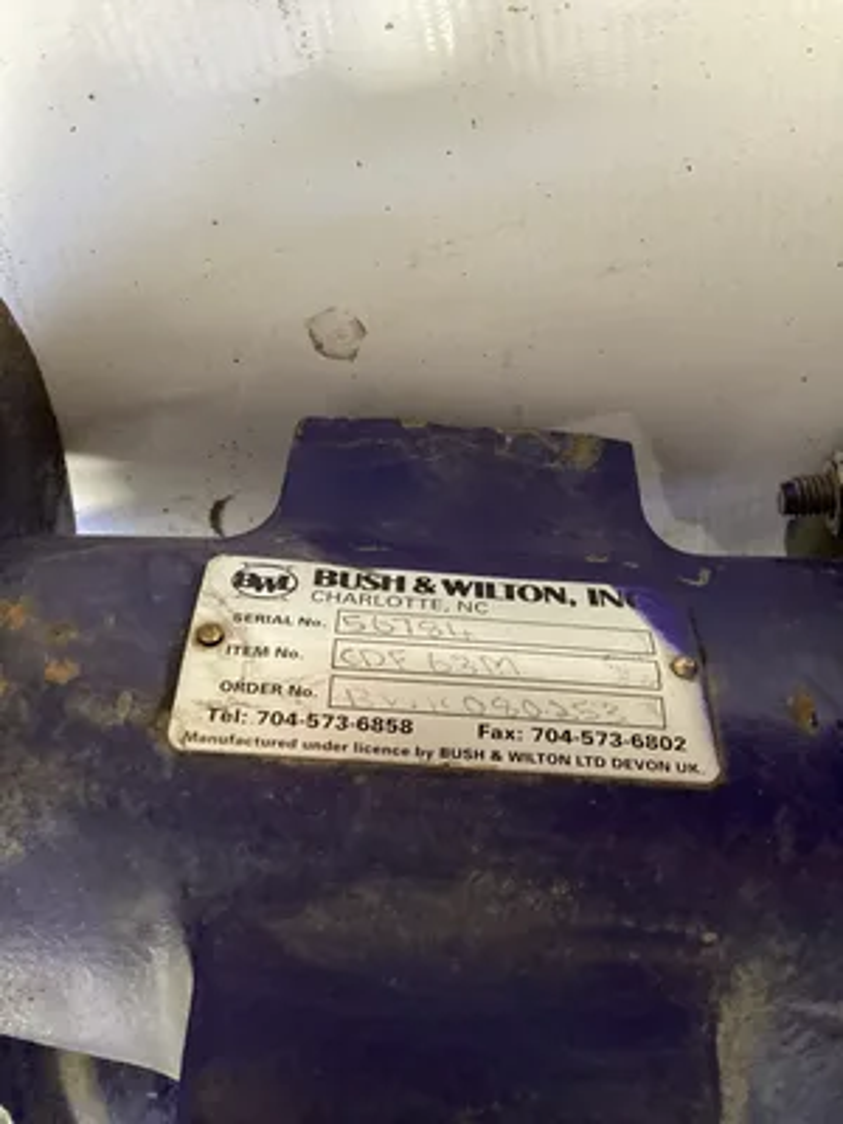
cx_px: 422
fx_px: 1007
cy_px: 562
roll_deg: +4.0
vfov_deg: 58.4
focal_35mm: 31
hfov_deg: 45.4
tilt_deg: -41.3
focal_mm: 3.3
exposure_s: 1/50
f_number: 2.4
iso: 320
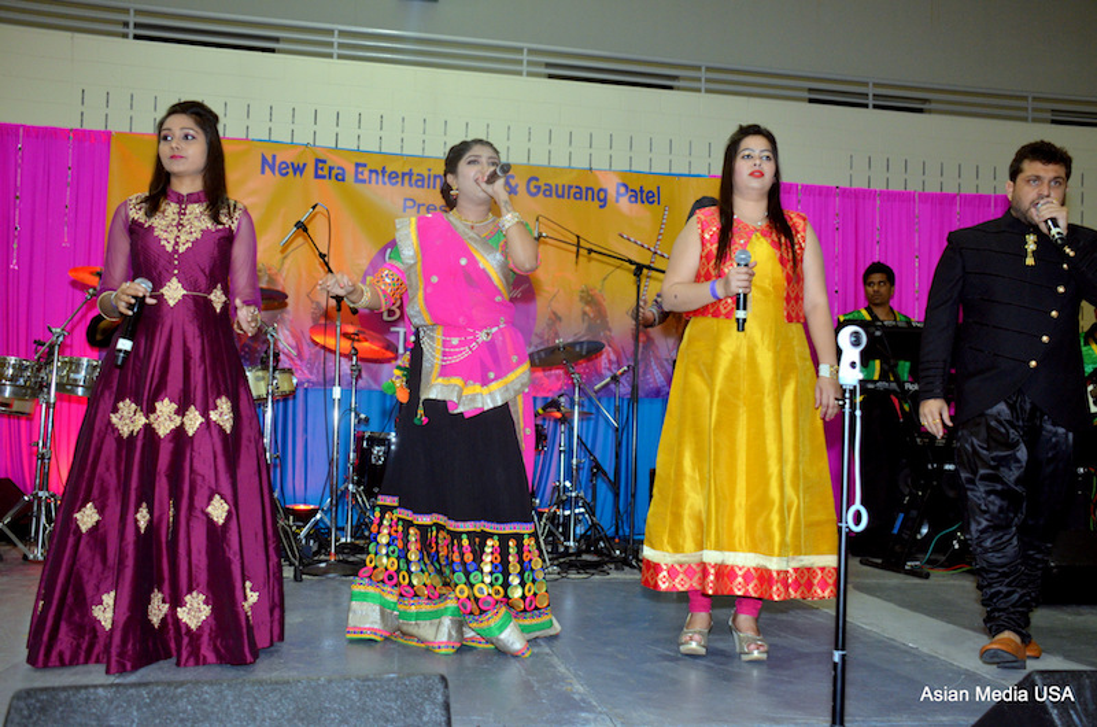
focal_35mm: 36
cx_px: 548
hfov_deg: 53.2
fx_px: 1095
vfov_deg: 36.7
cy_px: 364
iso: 800
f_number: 4
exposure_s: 1/60
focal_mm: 24
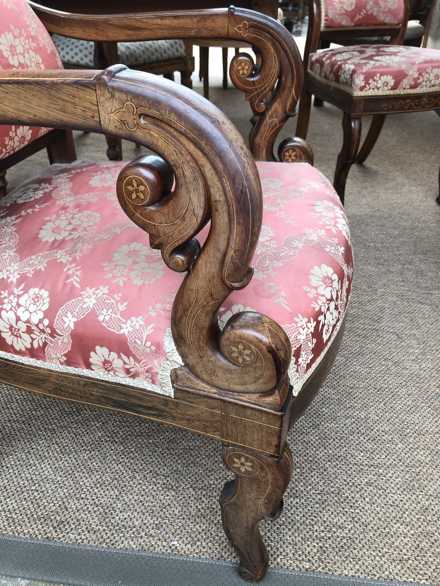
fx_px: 475
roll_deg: +1.3
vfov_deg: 63.4
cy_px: 293
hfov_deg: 49.7
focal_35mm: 28
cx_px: 220
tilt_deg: -32.9
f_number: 1.8
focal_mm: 3.99
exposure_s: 1/100
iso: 40
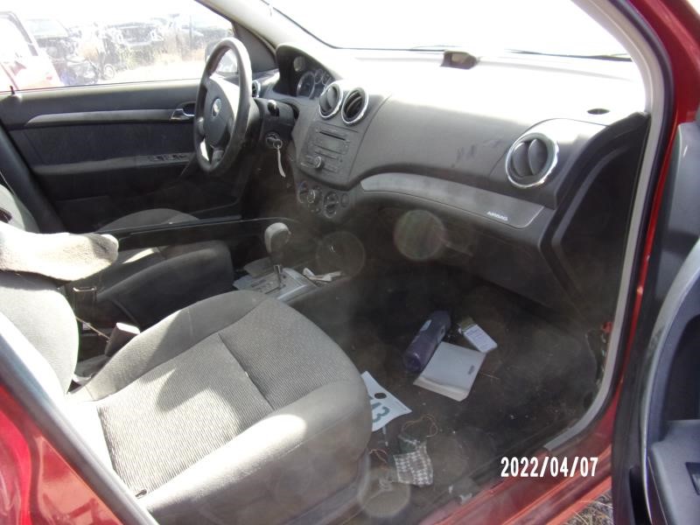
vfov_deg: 56.8
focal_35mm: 24
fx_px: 485
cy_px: 262
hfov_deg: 71.6
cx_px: 350
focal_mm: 4.3
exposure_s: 1/80
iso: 80
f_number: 3.3
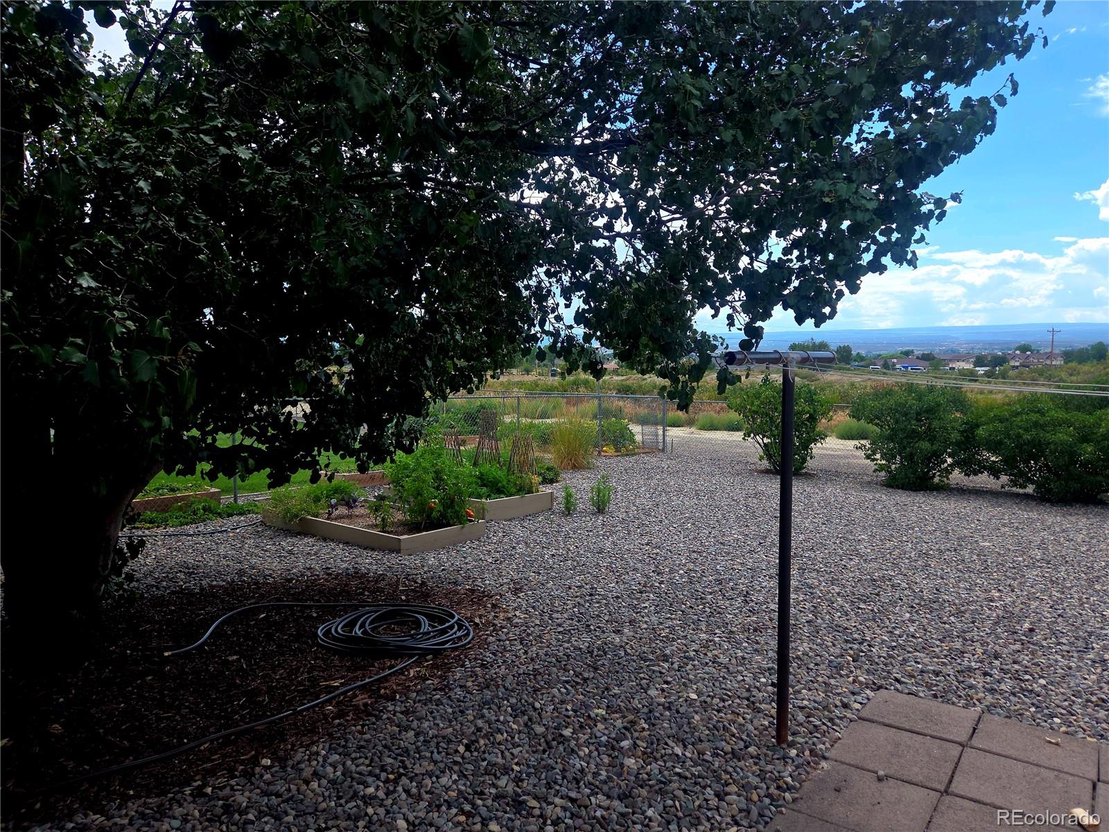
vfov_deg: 58.9
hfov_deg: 73.9
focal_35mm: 23
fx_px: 737
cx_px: 554
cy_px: 416
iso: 25
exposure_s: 1/1111
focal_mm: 5.4
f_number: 1.8
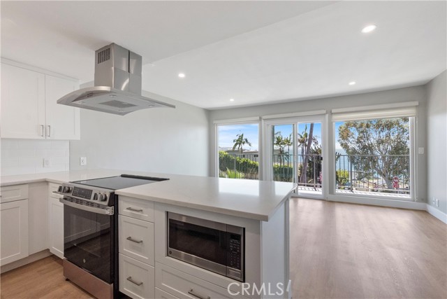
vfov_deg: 77.4
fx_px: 186
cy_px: 150
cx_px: 224
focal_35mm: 15
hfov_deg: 100.4
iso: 800
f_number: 9
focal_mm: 10
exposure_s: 1/125
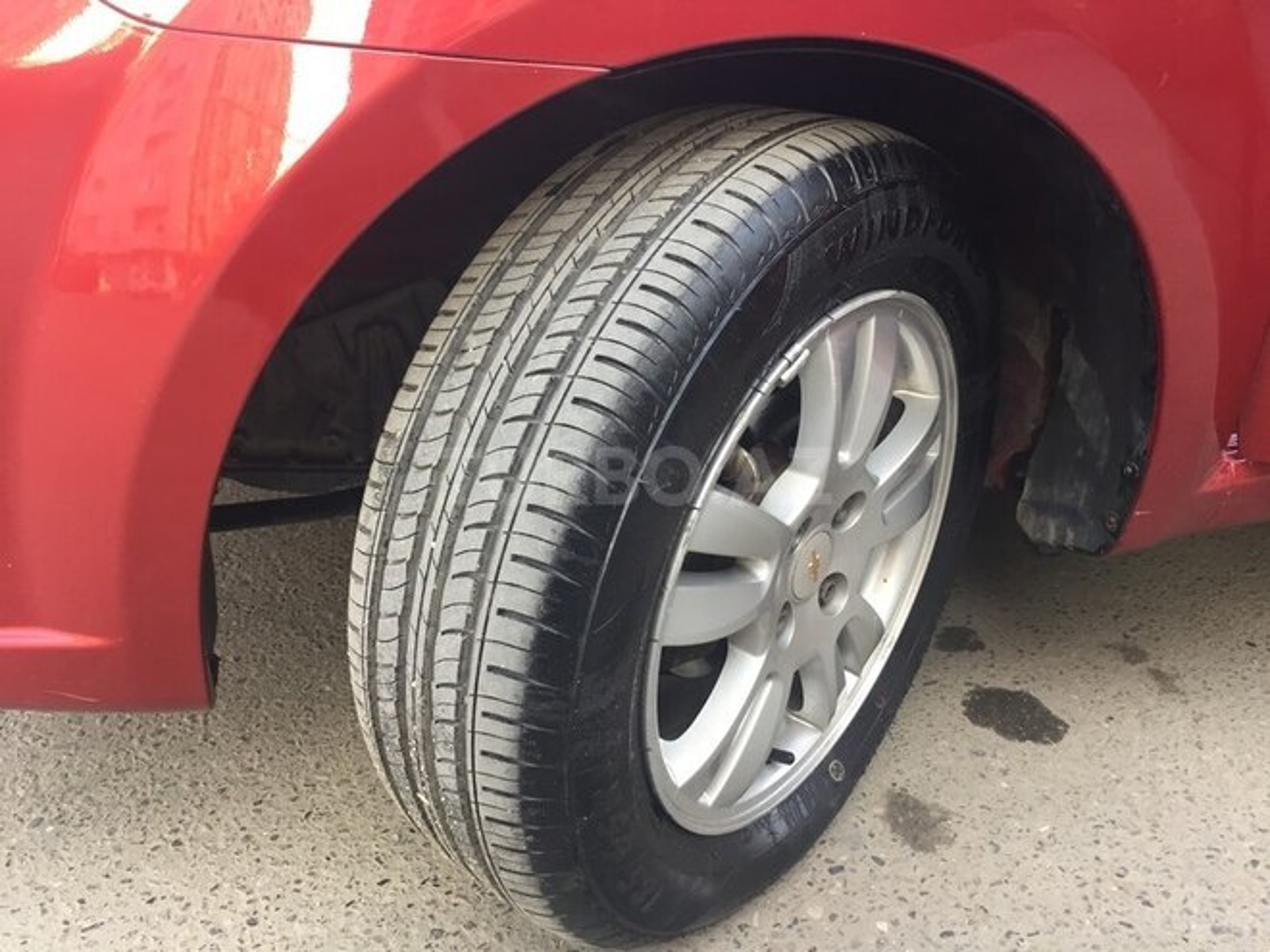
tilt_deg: -26.0
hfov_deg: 61.7
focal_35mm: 29
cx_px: 635
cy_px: 476
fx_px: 1064
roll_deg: -1.9
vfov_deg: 48.2
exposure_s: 1/33
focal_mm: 4.15
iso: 40
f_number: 2.2
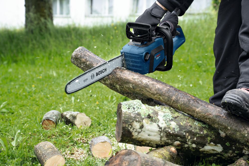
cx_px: 124
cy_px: 83
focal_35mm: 61
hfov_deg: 32.9
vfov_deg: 22.3
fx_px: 422
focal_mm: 61
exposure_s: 1/250
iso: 200
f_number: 5
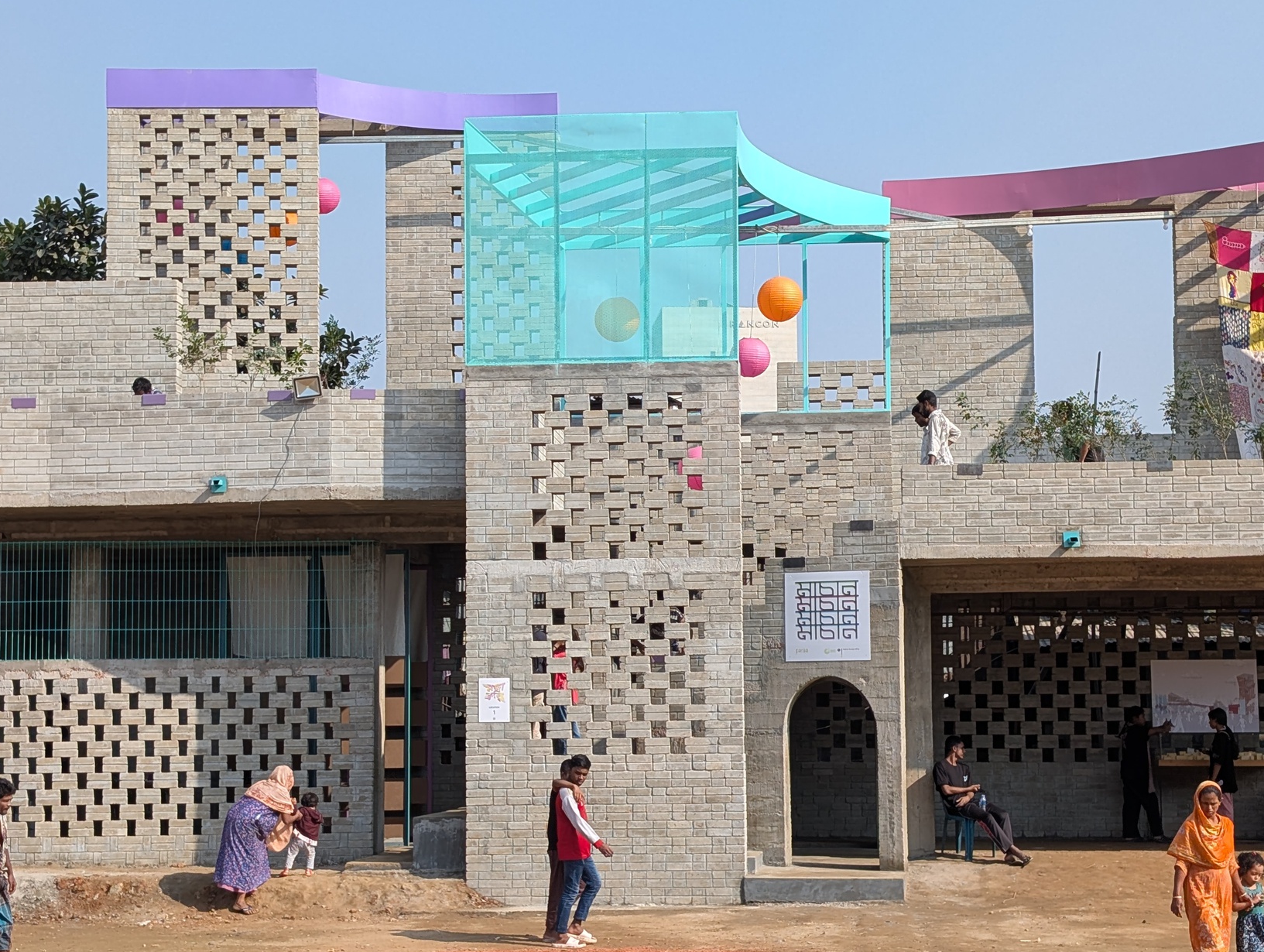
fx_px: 2194
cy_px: 520
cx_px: 614
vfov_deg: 24.5
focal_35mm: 60
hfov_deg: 32.1
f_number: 1.68
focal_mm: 6.9
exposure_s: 1/864
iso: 19
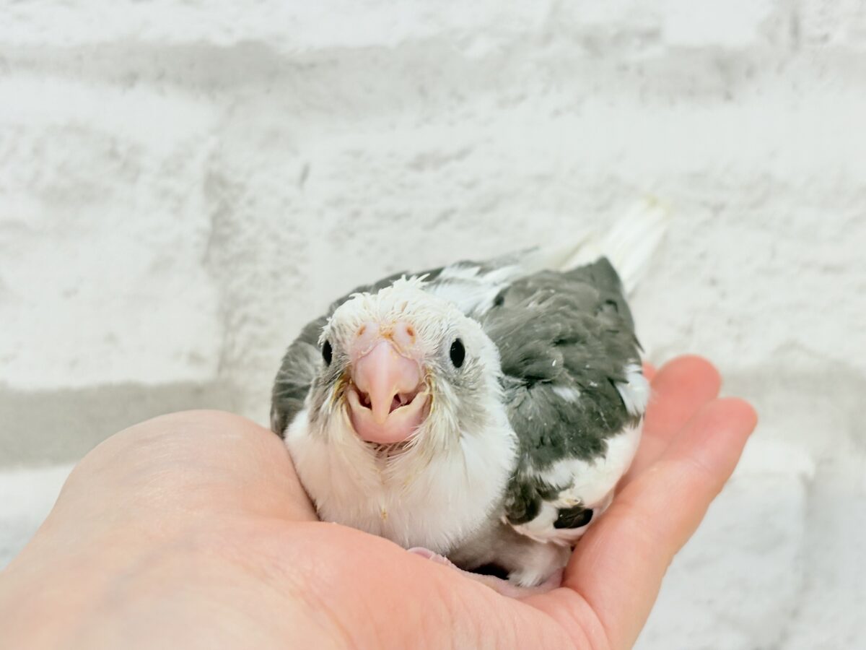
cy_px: 325
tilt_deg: -5.4
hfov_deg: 36.8
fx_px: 1301
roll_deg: +0.4
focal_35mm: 52
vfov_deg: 28.0
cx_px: 433
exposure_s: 1/50
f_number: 1.6
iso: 40
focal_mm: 5.96
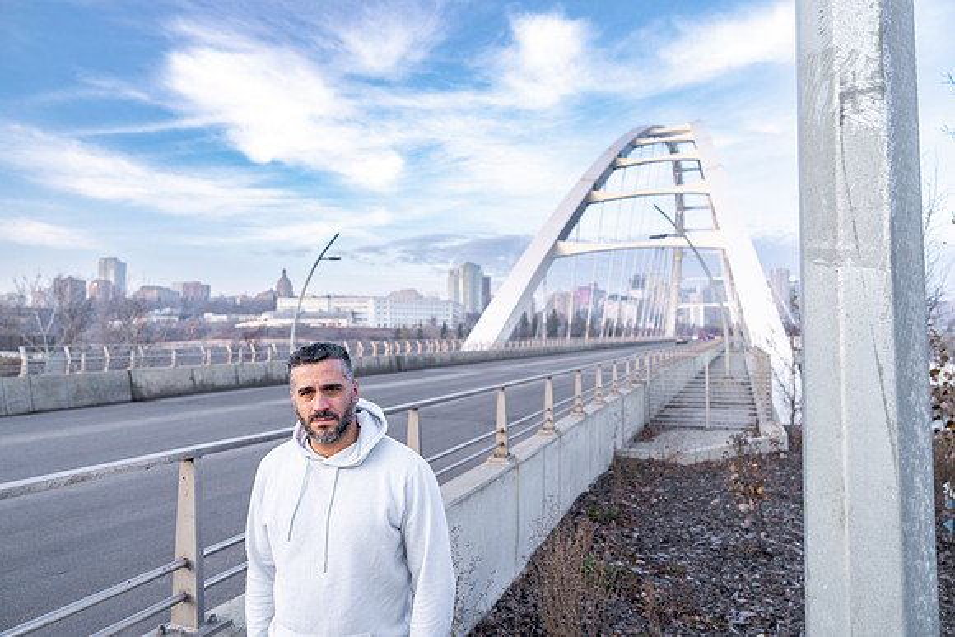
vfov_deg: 53.2
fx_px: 637
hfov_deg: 73.7
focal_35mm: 24
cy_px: 318
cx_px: 478
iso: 100
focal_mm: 24
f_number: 2.8
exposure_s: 1/200
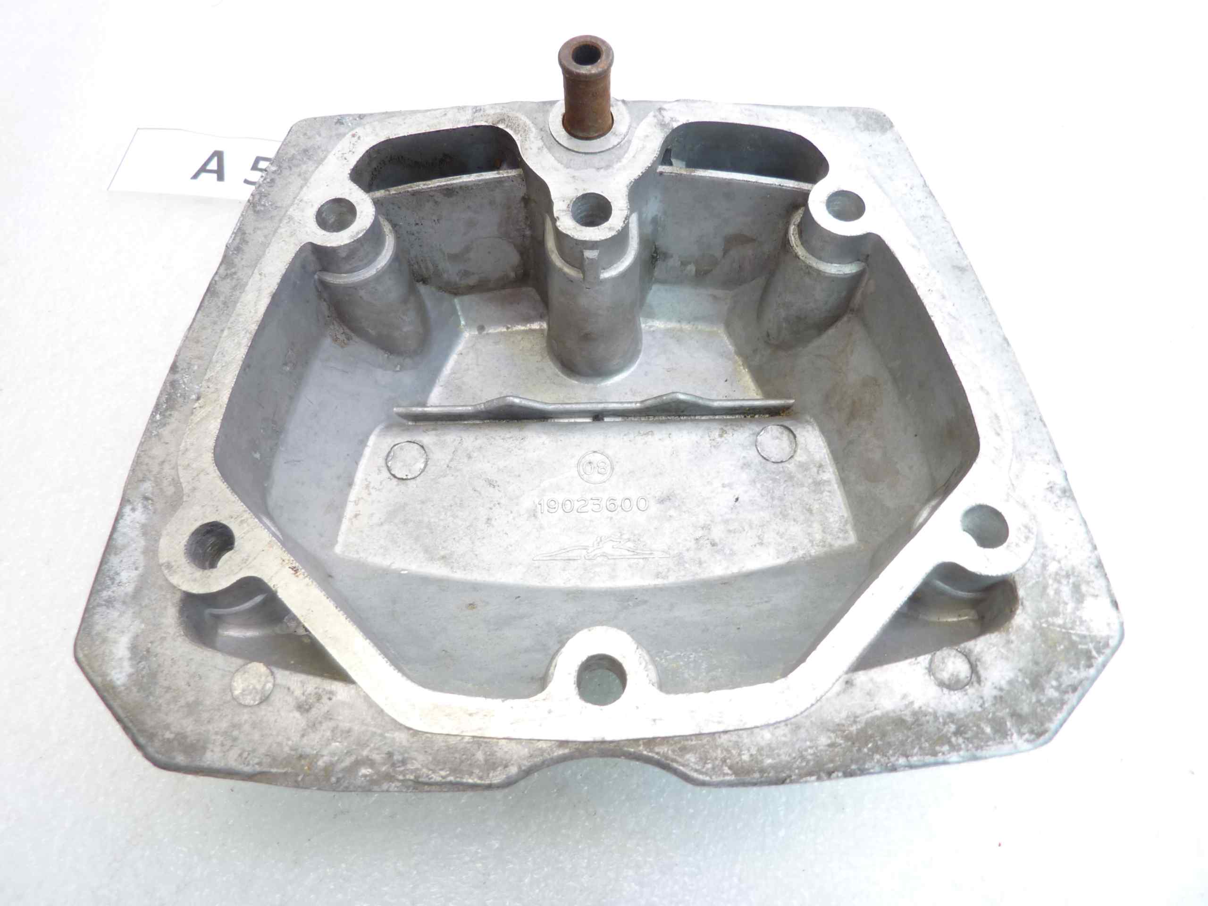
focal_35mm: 25
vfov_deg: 54.9
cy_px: 453
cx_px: 604
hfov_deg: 69.4
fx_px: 872
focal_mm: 4.1
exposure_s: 1/10
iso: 80
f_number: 3.3
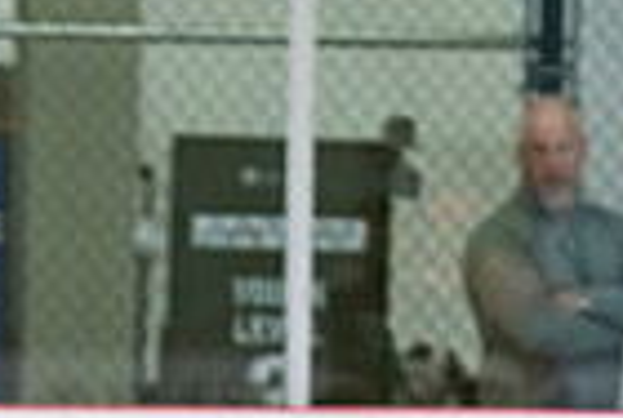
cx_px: -67
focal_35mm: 589
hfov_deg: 3.5
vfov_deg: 2.3
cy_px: 802
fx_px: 10215
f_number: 3.2
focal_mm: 120
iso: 2500
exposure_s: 1/640
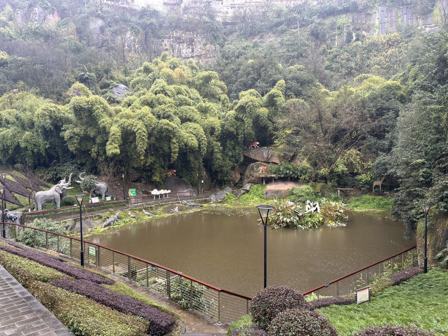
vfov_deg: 53.1
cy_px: 168
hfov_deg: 67.3
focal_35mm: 26
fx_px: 337
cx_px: 224
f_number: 1.6
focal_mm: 5.96
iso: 100
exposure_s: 1/121
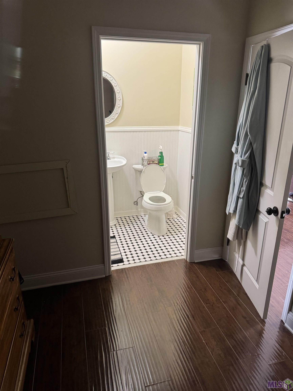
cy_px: 196
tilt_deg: -19.3
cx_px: 146
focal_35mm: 24
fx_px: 271
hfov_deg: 56.8
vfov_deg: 71.6
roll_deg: -0.4
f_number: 1.78
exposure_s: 1/60
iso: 400
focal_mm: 6.76
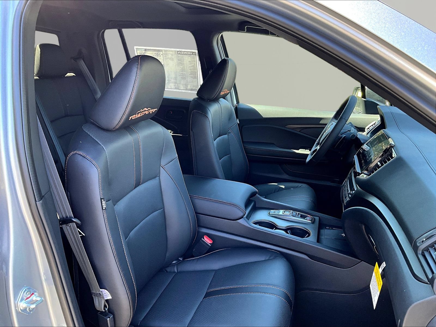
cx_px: 218
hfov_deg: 61.7
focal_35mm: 29
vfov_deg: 48.2
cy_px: 164
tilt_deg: -18.1
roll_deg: -1.3
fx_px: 365
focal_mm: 3
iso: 64
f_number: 1.8
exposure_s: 1/97
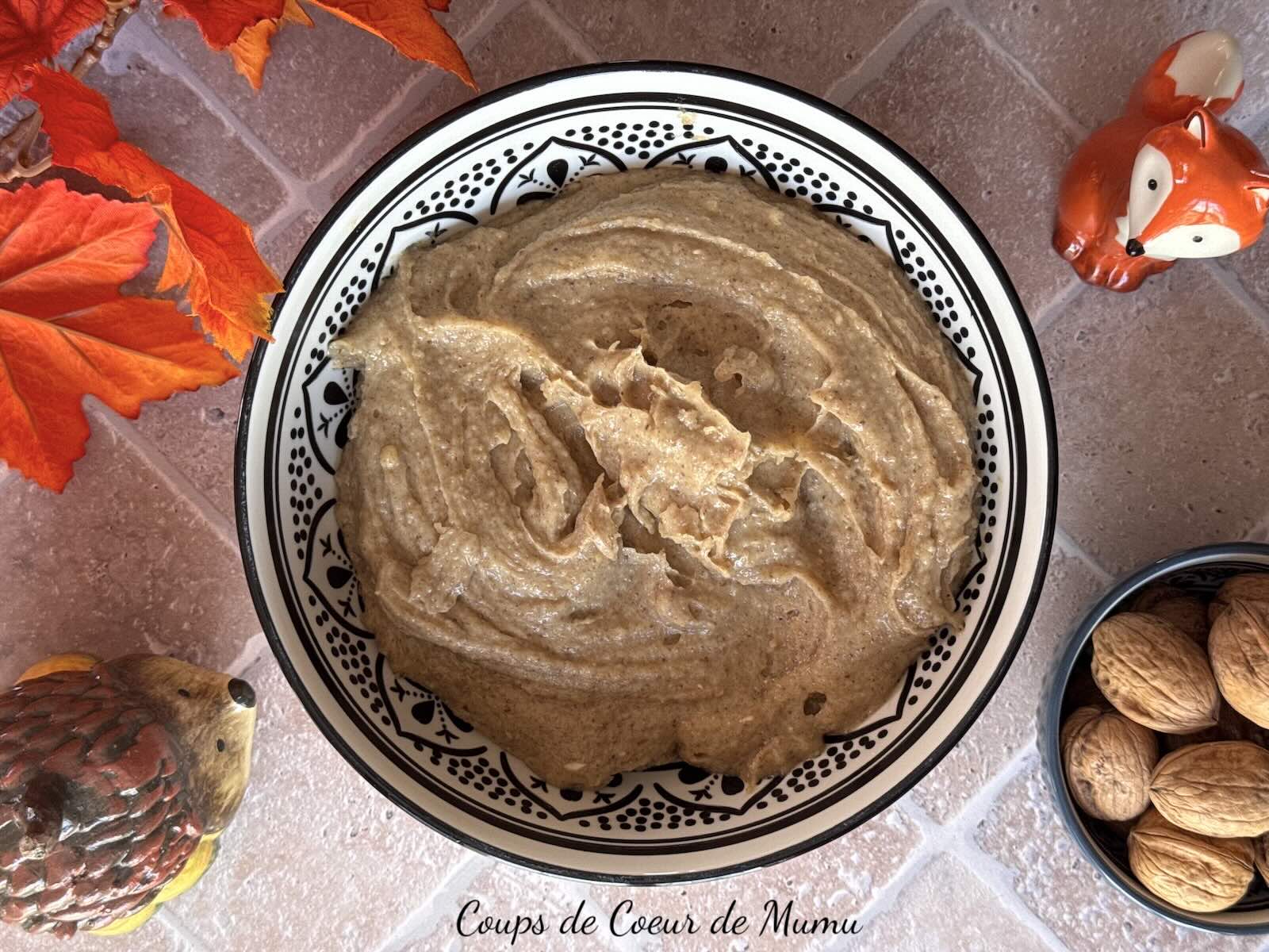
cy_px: 476
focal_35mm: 48
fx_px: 1760
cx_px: 634
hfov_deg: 39.7
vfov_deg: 30.3
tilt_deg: -89.0
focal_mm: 6.76
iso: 125
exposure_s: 1/60
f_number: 1.78
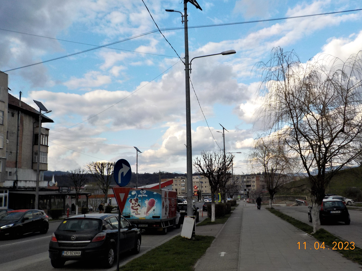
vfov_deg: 45.4
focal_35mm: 31
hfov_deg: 58.4
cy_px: 134
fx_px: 324
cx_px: 184
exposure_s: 1/640
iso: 125
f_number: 3.3
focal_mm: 4.1
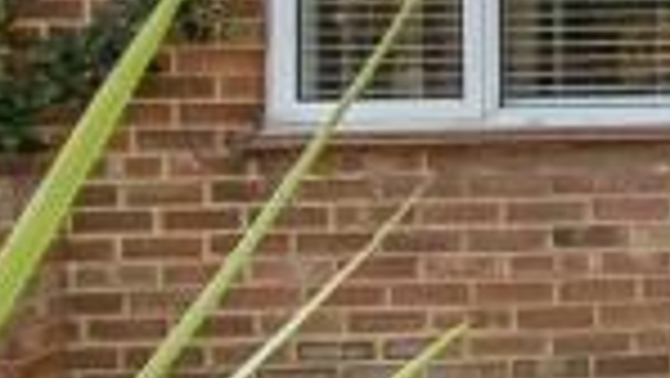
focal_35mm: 108
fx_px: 1920
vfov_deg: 10.9
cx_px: 1596
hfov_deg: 14.0
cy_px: -155
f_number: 9
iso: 800
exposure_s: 1/320
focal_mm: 10
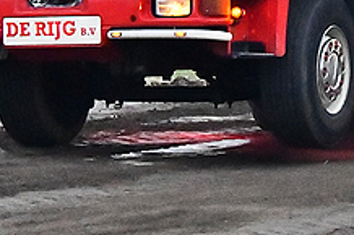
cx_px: 196
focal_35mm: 429
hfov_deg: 4.8
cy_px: -103
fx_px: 4215
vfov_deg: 3.2
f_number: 5.6
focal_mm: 78
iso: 8000
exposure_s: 1/640
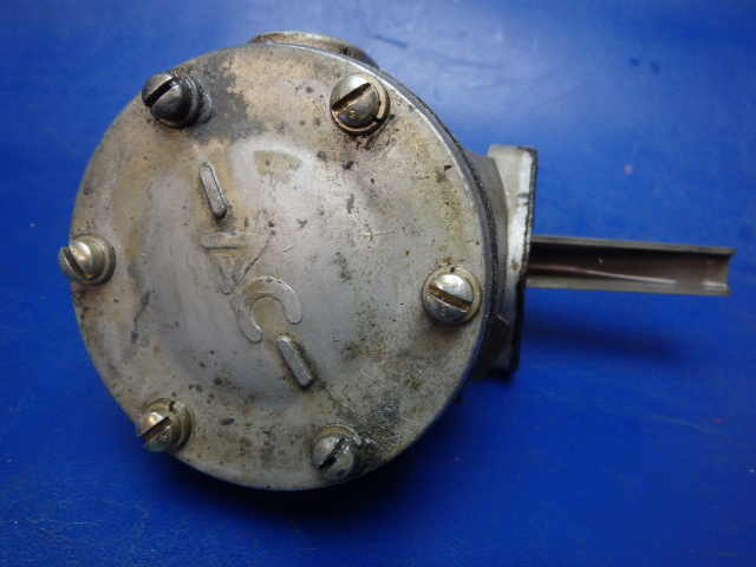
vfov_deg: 49.7
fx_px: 612
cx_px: 378
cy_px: 284
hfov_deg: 63.4
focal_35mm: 28
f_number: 3.9
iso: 400
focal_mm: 5
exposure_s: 1/30
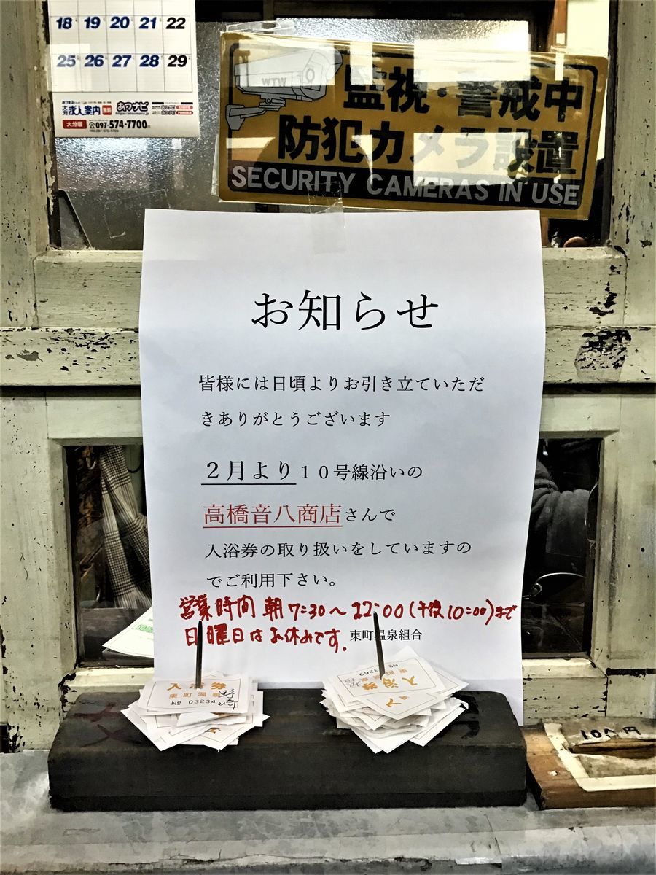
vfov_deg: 58.4
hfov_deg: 45.4
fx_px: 783
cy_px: 438
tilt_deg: -8.6
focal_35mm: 31
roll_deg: -0.5
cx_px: 328
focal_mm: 3.3
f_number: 2.4
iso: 100
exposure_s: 1/30
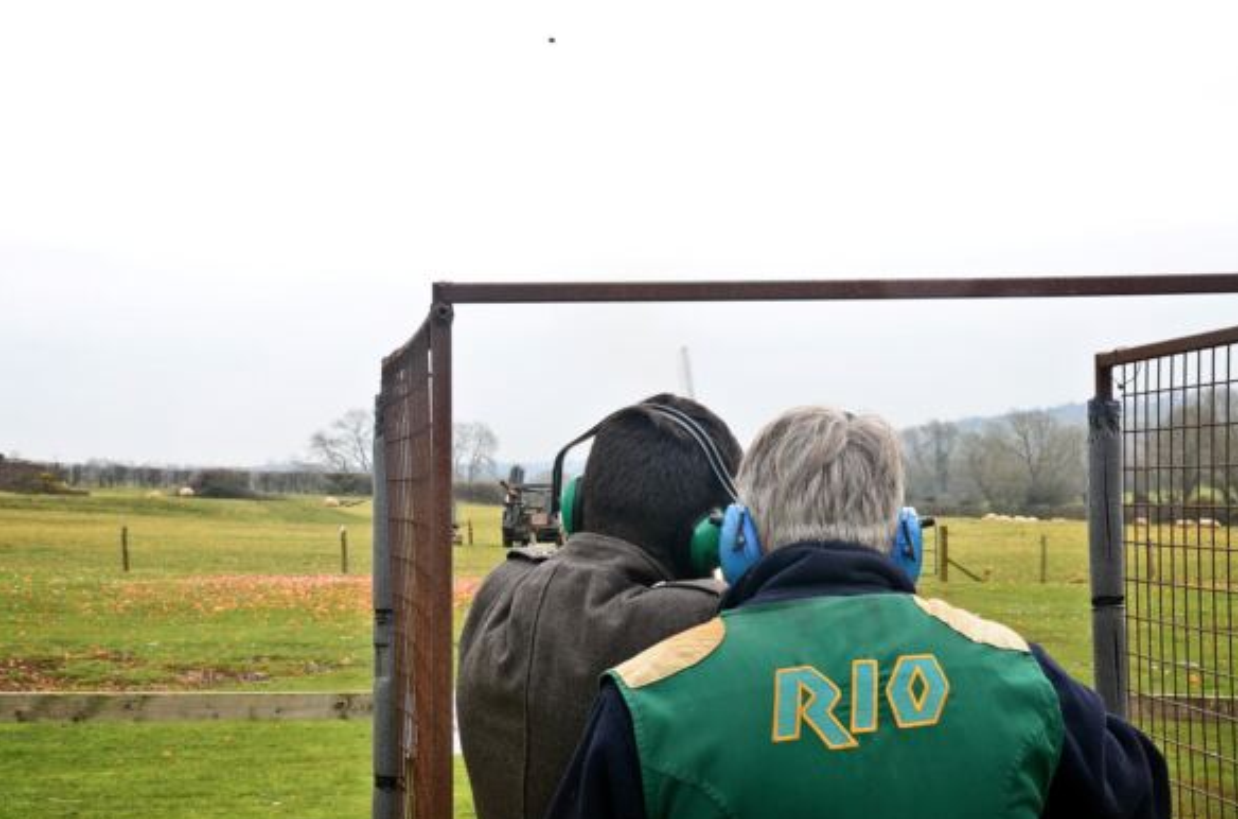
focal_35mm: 69
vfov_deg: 19.6
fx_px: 2366
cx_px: 608
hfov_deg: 29.3
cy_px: 447
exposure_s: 1/100
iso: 400
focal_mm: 42
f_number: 16
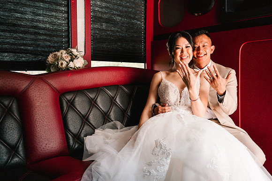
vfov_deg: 37.9
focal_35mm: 35
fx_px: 264
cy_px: 90
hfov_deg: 54.4
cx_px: 136
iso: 500
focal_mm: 35
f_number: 3.2
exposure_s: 1/200
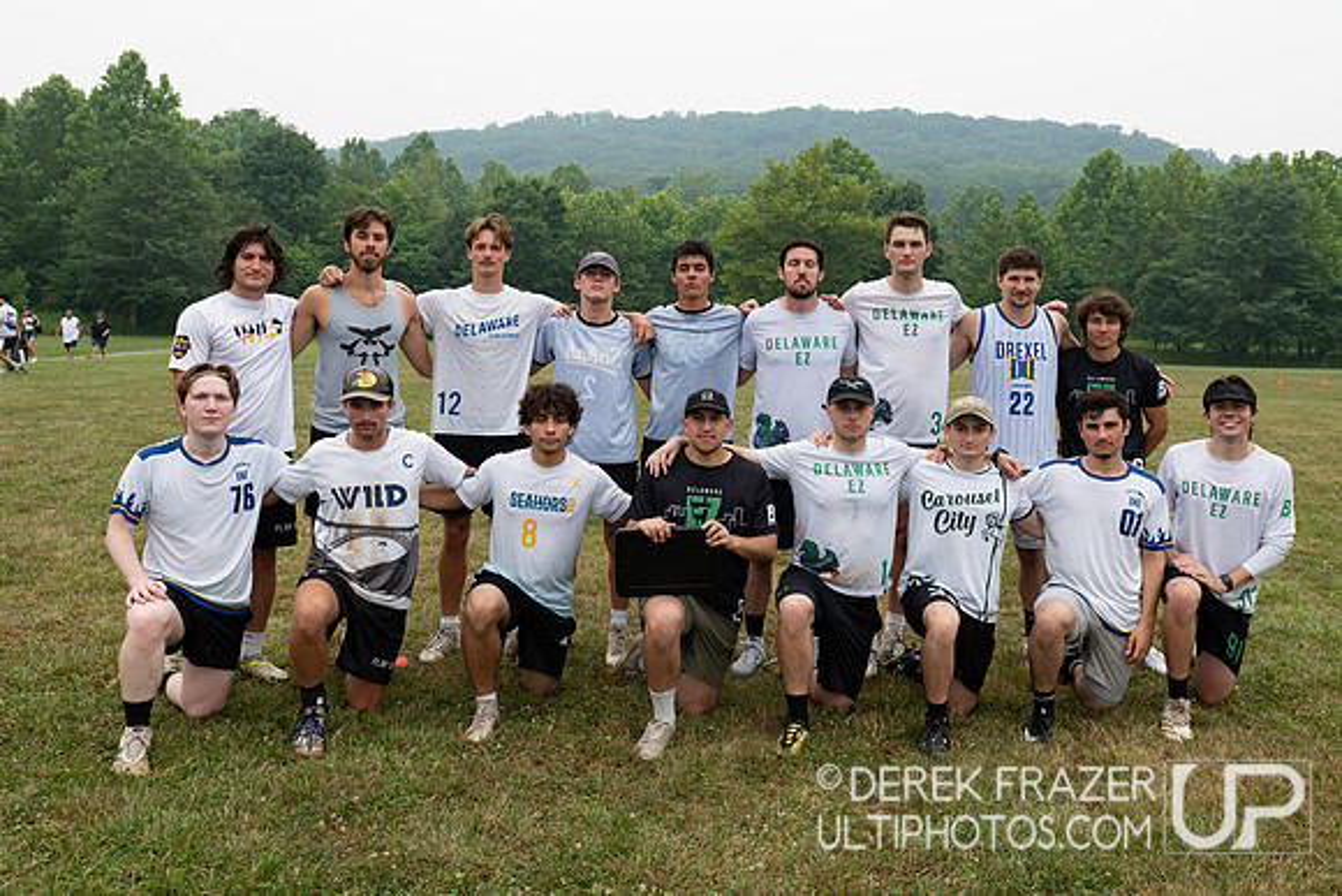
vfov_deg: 38.6
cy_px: 350
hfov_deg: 55.6
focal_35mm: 34
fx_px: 1272
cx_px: 695
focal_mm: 28
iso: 320
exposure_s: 1/640
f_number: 5
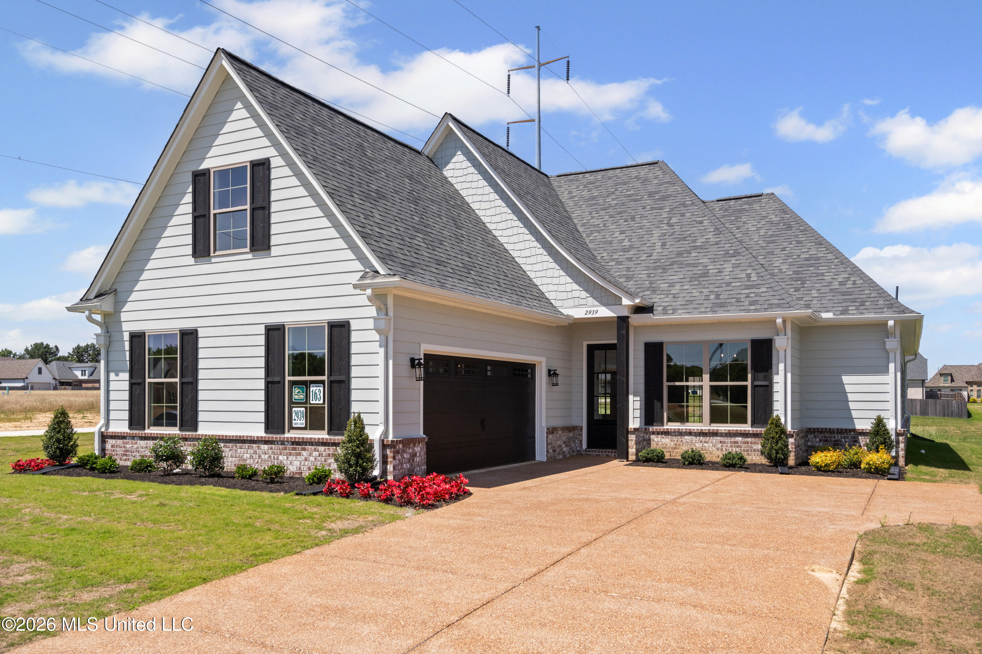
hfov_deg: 63.7
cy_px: 327
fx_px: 791
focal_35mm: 29
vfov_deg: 44.9
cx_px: 491
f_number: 9
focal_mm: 29
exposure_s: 1/800
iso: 800
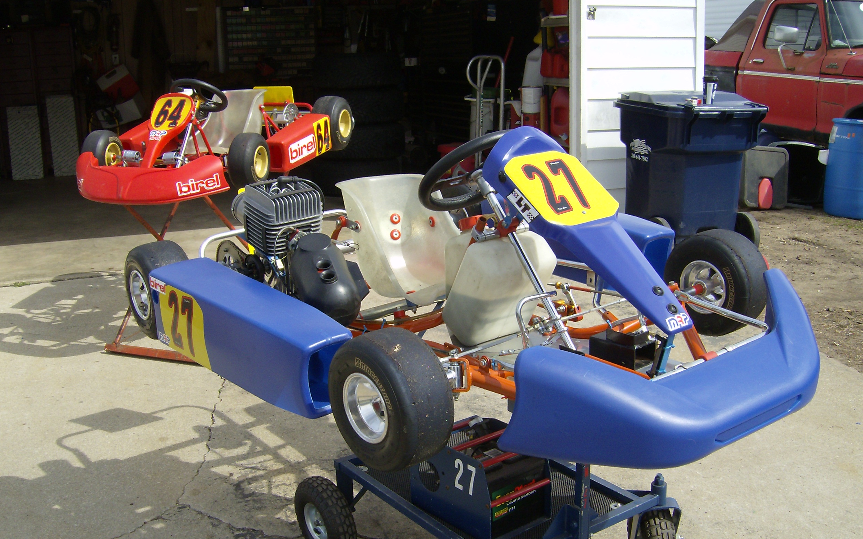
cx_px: 434
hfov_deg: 50.4
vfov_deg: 32.7
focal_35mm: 39
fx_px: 917
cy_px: 303
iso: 100
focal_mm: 6
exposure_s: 1/479
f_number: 4.7
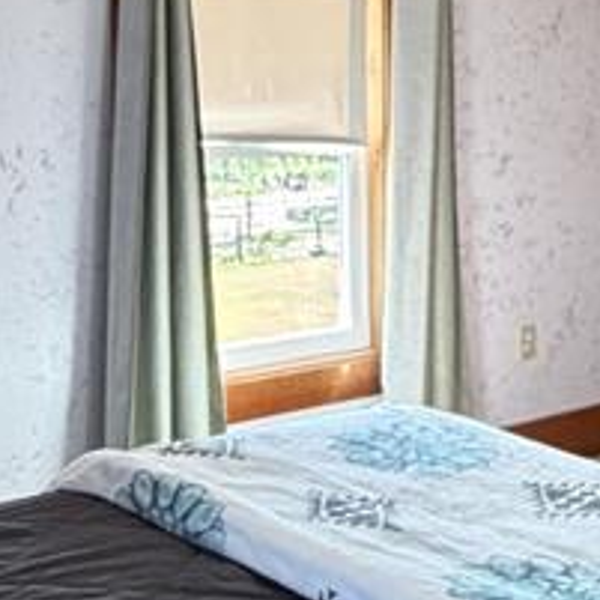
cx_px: 561
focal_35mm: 63
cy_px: 197
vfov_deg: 27.1
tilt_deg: -4.1
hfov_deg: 26.2
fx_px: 1235
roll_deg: -0.3
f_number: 2.2
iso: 320
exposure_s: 1/120
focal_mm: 2.22
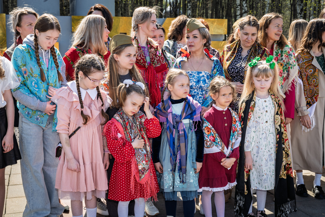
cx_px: 162
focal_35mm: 49
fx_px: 442
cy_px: 108
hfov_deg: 40.3
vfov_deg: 27.5
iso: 250
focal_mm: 49
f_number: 10
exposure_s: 1/200
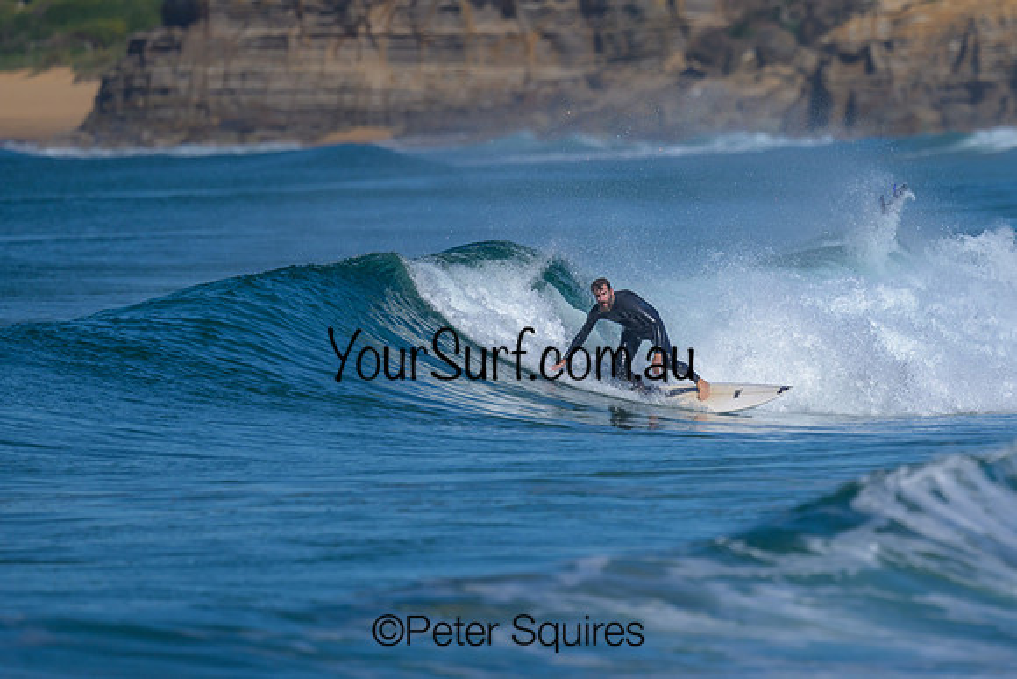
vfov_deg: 1.3
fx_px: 31095
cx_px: 700
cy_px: 255
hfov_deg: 1.9
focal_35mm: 1101
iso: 180
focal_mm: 800
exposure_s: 1/2000
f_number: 6.3
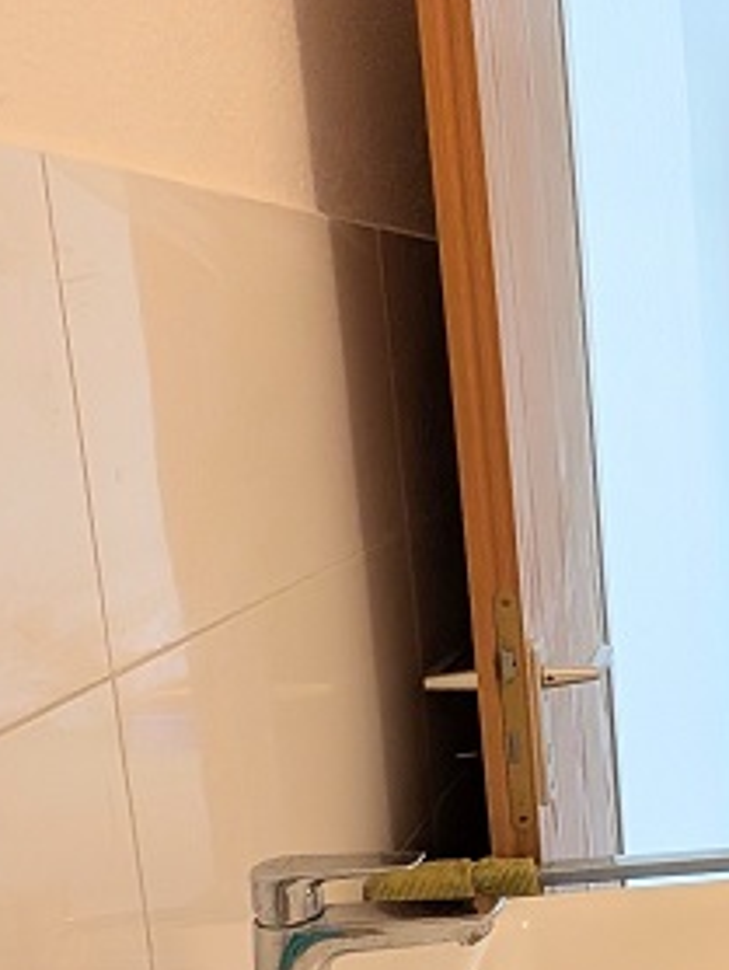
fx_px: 1234
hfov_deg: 24.4
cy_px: 565
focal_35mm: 44
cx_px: 1134
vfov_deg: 42.8
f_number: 1.95
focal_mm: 2.23
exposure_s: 1/33.3
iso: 137
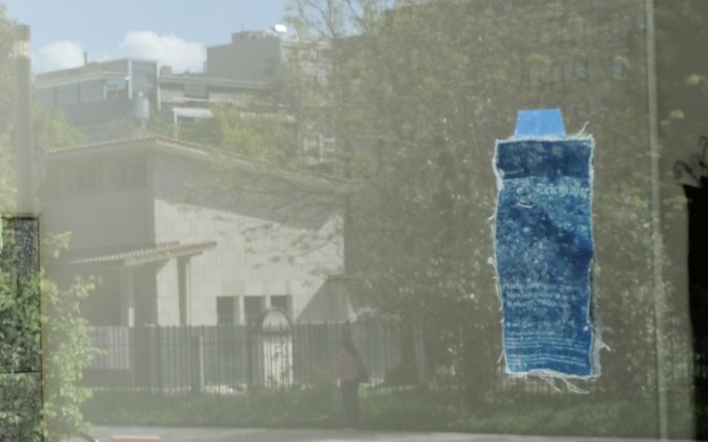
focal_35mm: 105
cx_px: -206
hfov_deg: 18.5
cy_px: 273
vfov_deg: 12.5
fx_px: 2026
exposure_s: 1/300
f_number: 5.6
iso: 320
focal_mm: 22.8
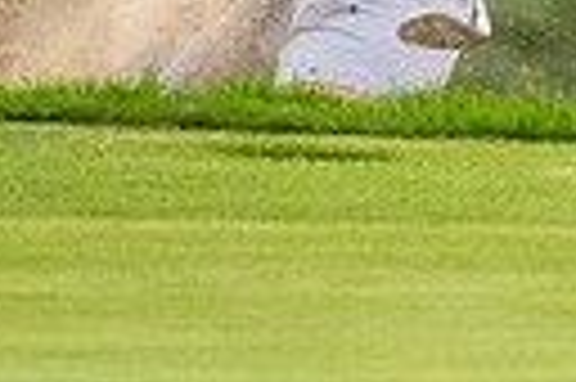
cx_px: 621
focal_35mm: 2032
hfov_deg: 1.0
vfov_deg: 0.7
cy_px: -400
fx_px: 32470
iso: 800
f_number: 4
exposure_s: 1/500
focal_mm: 300
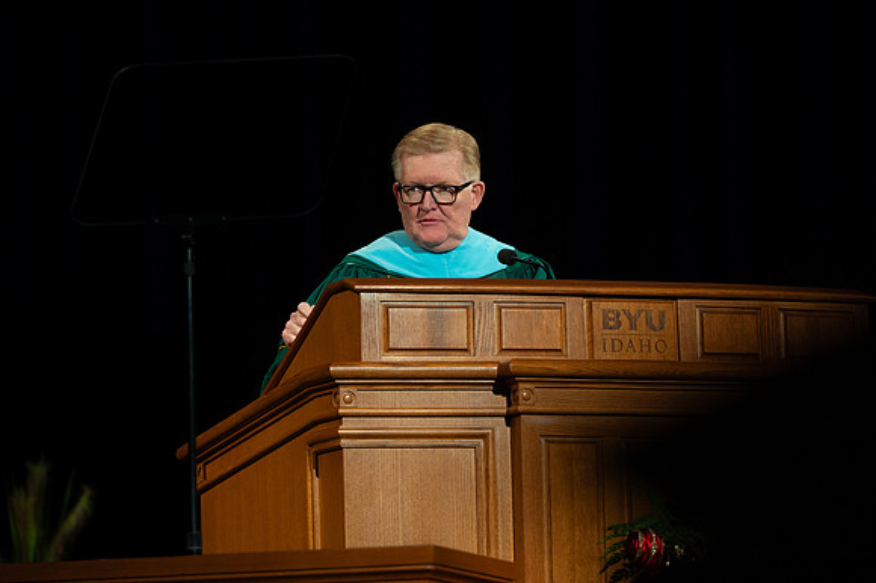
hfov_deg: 8.4
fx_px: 5957
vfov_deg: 5.6
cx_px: 438
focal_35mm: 245
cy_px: 228
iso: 1250
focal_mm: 200
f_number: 3.5
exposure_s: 1/200
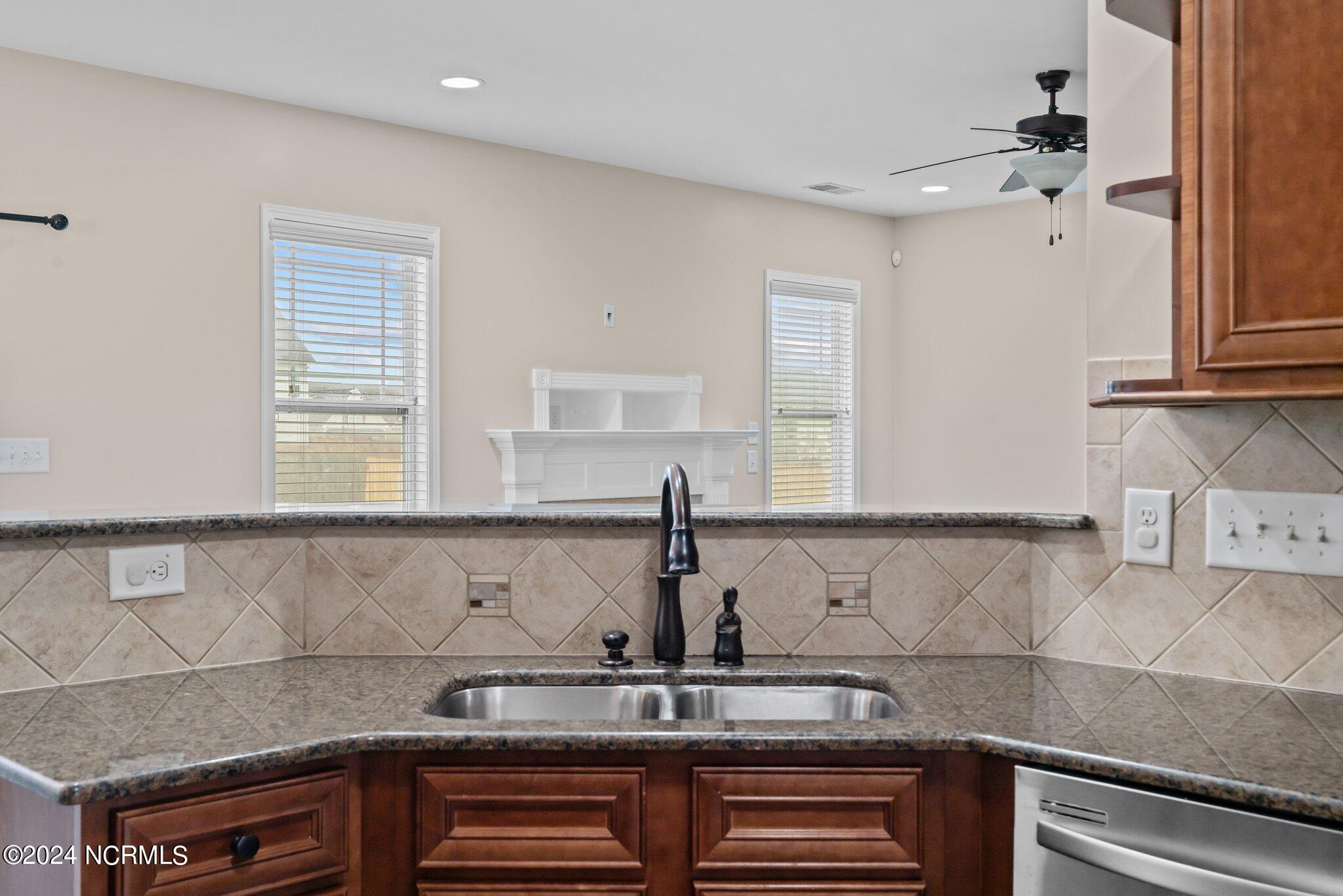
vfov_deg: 37.9
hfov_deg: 54.4
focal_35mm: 35
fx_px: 1306
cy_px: 448
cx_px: 672
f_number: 8
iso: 500
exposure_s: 1/10
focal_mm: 35
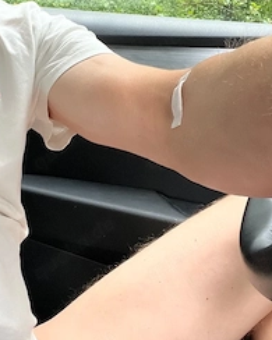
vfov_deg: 38.7
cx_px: 91
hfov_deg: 31.2
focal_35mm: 48
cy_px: 150
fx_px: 483
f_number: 2.2
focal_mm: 2.71
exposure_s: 1/60
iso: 250
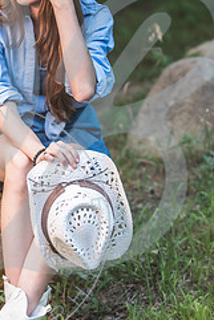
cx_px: 47
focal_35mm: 168
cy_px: 125
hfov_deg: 8.2
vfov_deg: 12.2
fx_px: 1496
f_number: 2.8
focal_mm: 90
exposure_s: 1/400
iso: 800
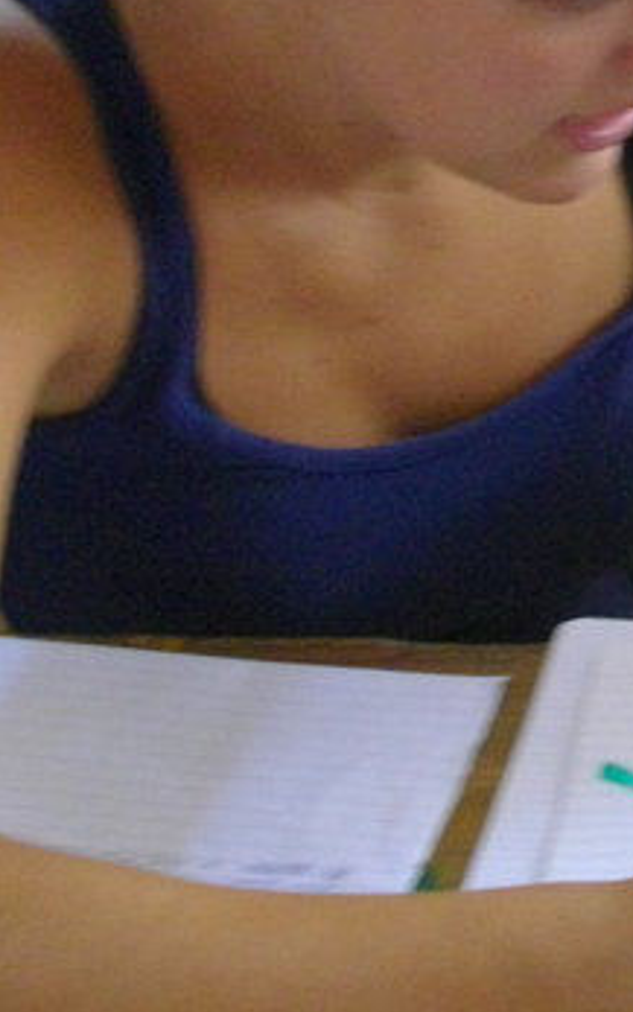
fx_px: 2759
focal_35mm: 100
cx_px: 791
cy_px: 289
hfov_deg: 12.7
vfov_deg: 20.7
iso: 315
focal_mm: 5.7
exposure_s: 1/50
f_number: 2.9
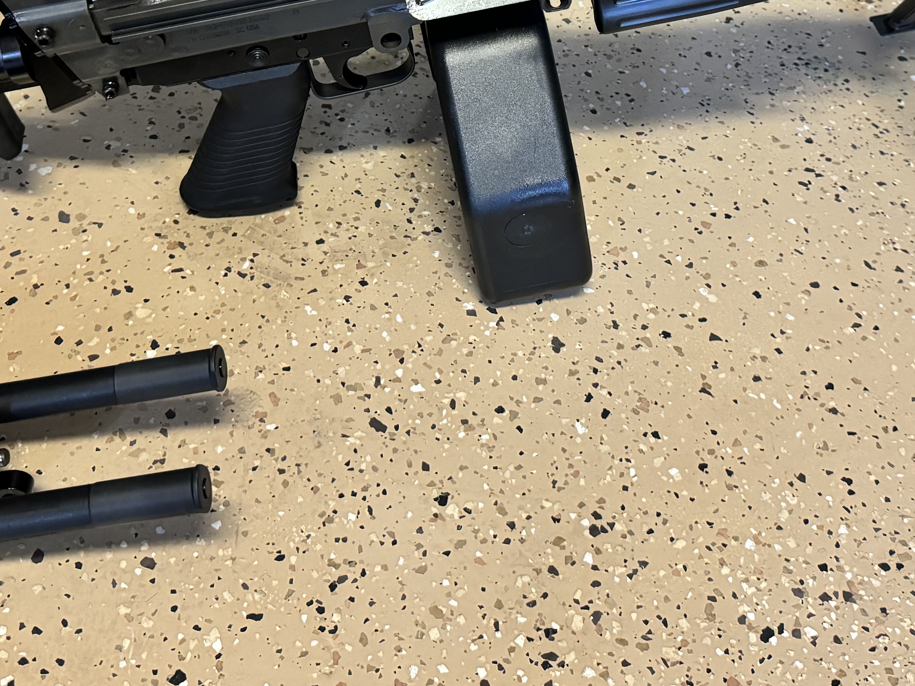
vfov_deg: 26.3
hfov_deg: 36.8
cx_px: 506
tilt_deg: -35.6
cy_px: -24
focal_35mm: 52
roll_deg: -8.5
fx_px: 1375
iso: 800
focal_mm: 6.76
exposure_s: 1/60
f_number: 1.78
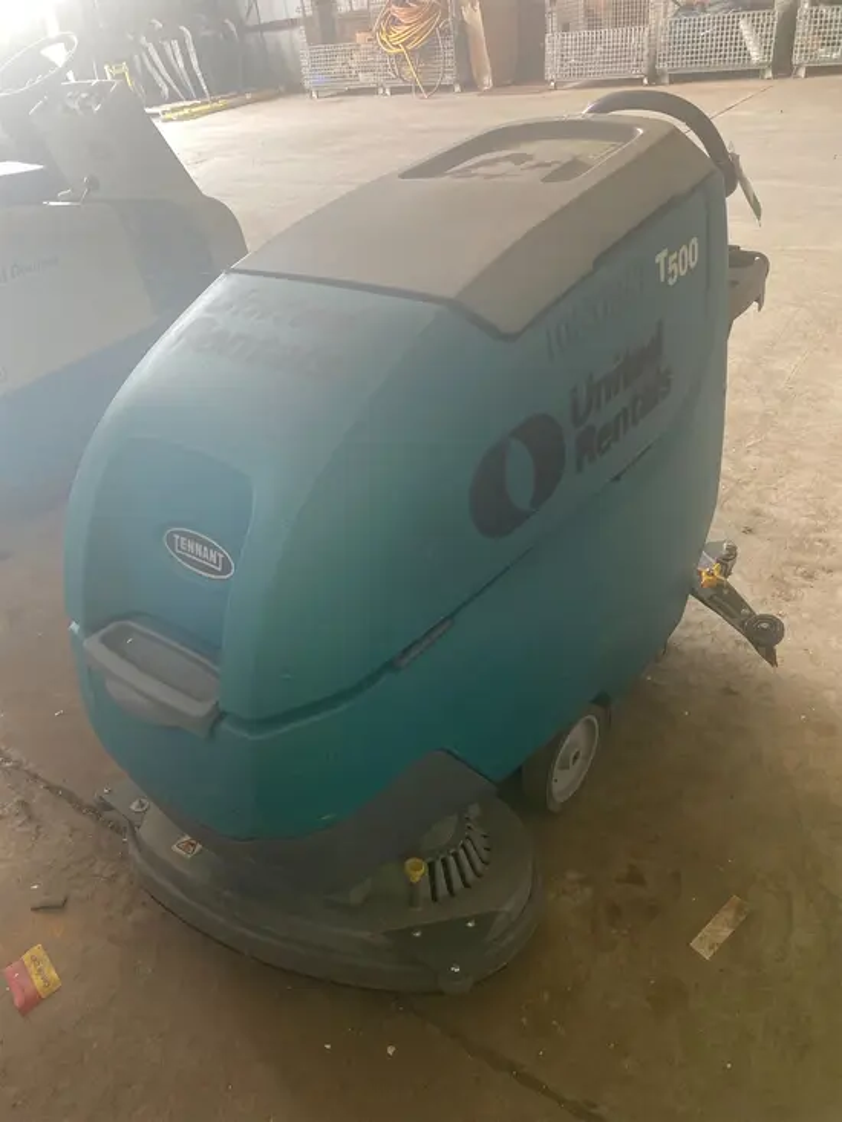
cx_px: 421
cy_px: 561
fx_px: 843
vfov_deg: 67.3
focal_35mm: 26
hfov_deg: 53.1
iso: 250
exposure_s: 1/60
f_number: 1.8
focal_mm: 4.25
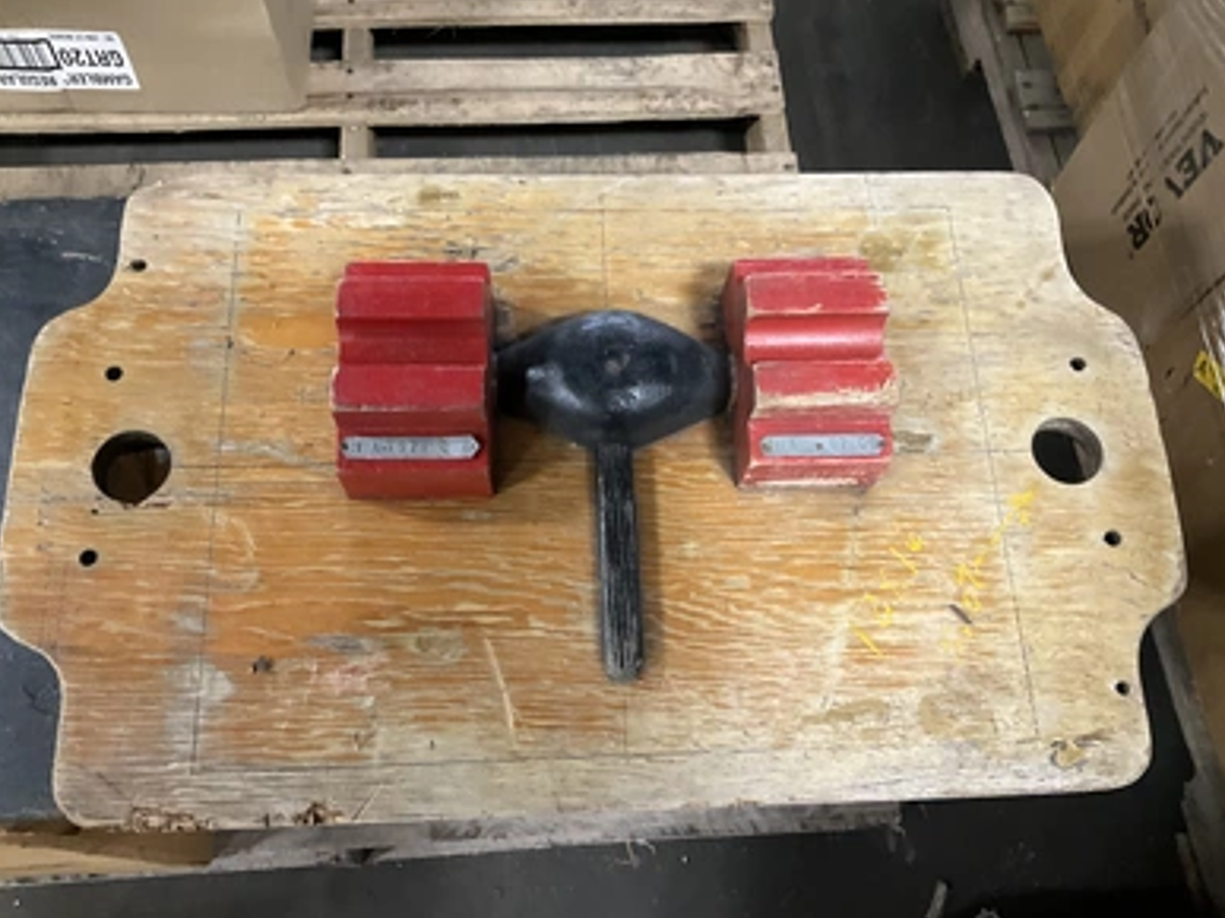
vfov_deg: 46.8
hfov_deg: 60.0
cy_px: 462
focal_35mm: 30
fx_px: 1061
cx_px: 614
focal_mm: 3
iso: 320
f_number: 1.8
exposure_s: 1/30
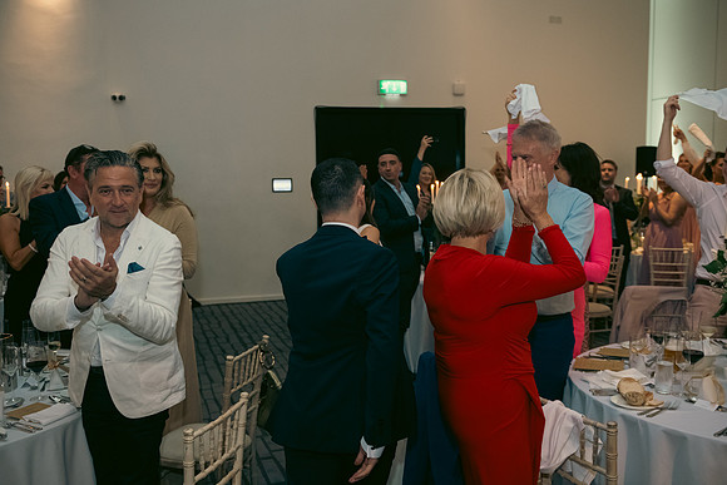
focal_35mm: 33
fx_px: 670
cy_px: 242
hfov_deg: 57.0
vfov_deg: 39.8
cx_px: 364
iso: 2000
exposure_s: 1/160
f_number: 3.5
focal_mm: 32
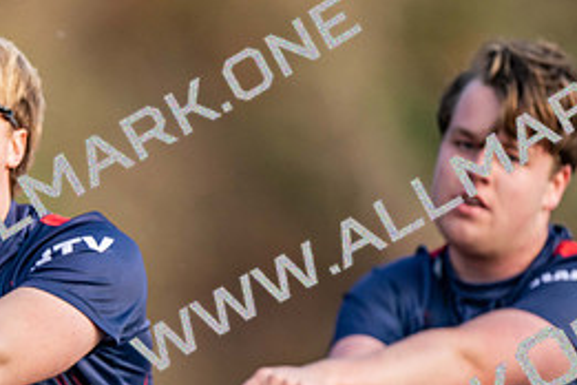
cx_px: -31
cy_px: 408
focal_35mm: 1332
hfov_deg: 1.5
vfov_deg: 1.0
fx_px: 21347
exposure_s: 1/2500
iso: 1100
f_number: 4
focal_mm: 600
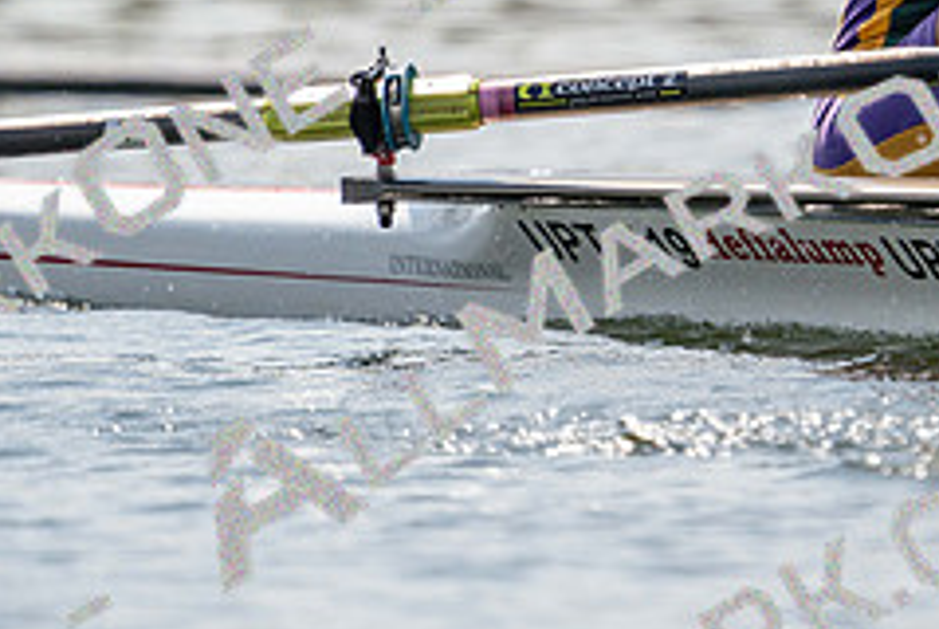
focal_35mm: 1227
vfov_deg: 1.1
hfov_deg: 1.7
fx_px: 32043
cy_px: -18
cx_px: 1006
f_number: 6.3
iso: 200
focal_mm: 506
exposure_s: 1/1600
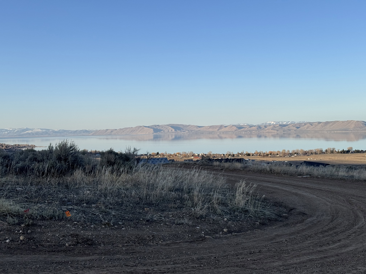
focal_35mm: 48
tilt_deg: -3.2
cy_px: 137
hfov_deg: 39.7
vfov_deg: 30.3
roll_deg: +1.9
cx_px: 183
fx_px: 508
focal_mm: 6.76
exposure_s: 1/2331
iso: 64
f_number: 1.78
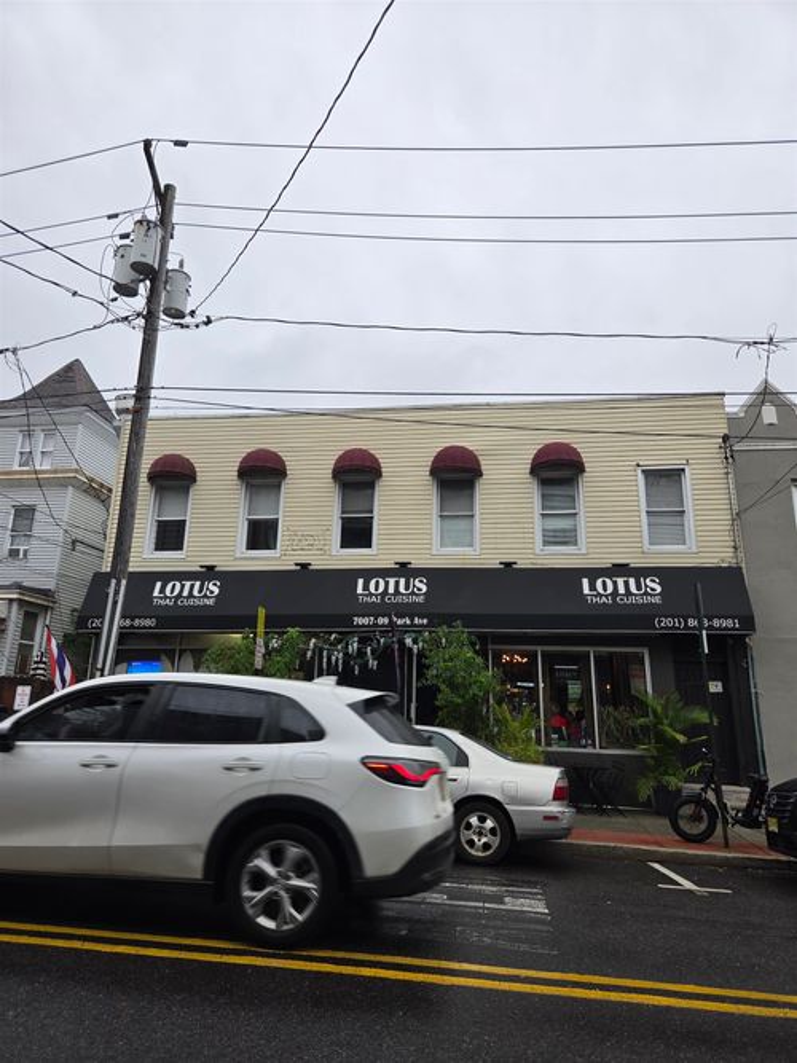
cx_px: 398
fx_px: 706
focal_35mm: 23
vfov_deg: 73.9
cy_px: 532
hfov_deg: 58.9
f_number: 1.8
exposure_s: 1/180
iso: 32
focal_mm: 5.4
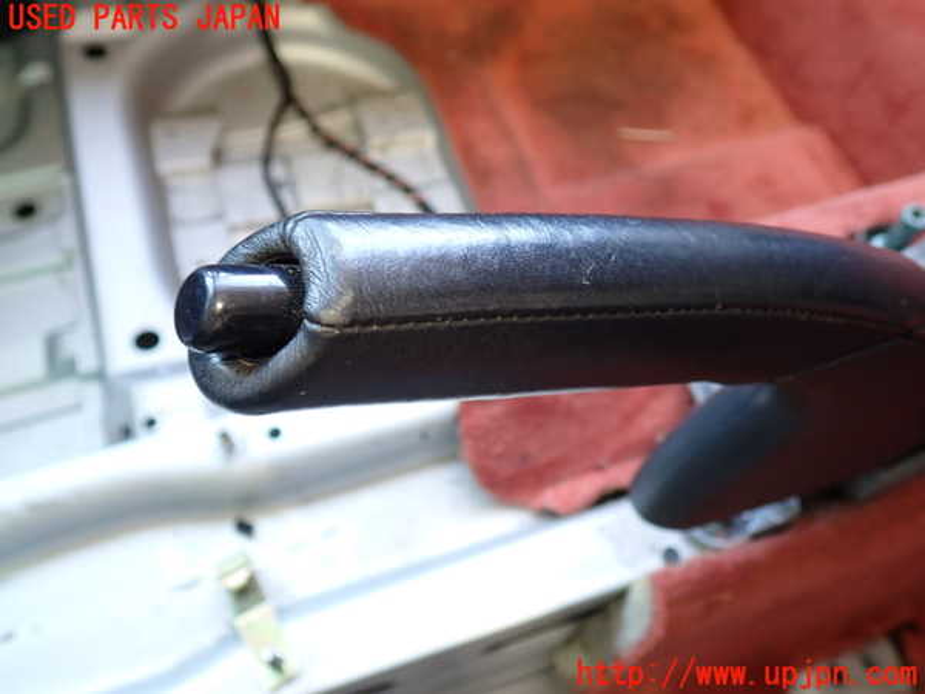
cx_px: 462
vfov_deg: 46.8
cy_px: 347
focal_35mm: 30
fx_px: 802
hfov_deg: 60.0
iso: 200
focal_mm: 5.4
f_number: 2.3
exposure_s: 1/50
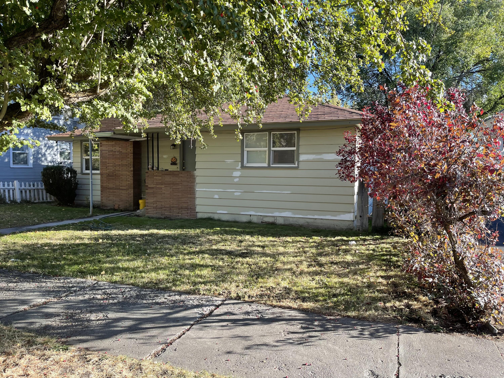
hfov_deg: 67.3
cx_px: 252
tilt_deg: -2.0
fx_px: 379
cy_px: 189
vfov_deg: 53.1
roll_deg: -0.8
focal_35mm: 26
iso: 32
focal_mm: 5.1
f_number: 1.6
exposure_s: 1/419
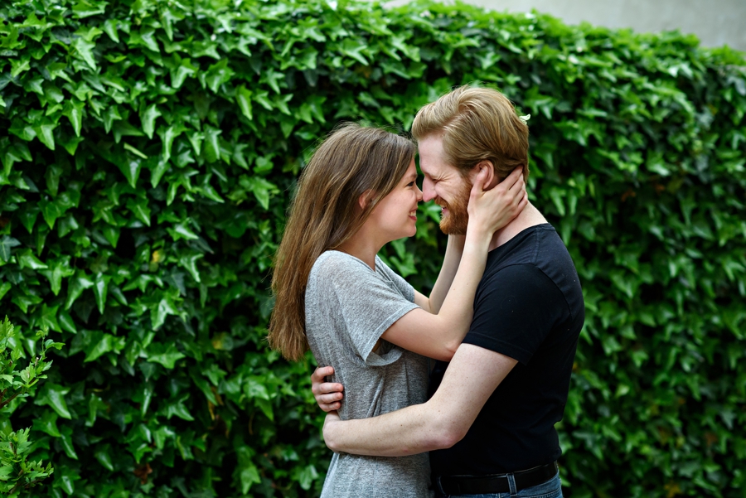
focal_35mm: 85
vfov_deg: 16.1
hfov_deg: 23.9
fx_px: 1762
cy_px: 249
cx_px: 373
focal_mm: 85
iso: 1600
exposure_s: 1/800
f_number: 2.8
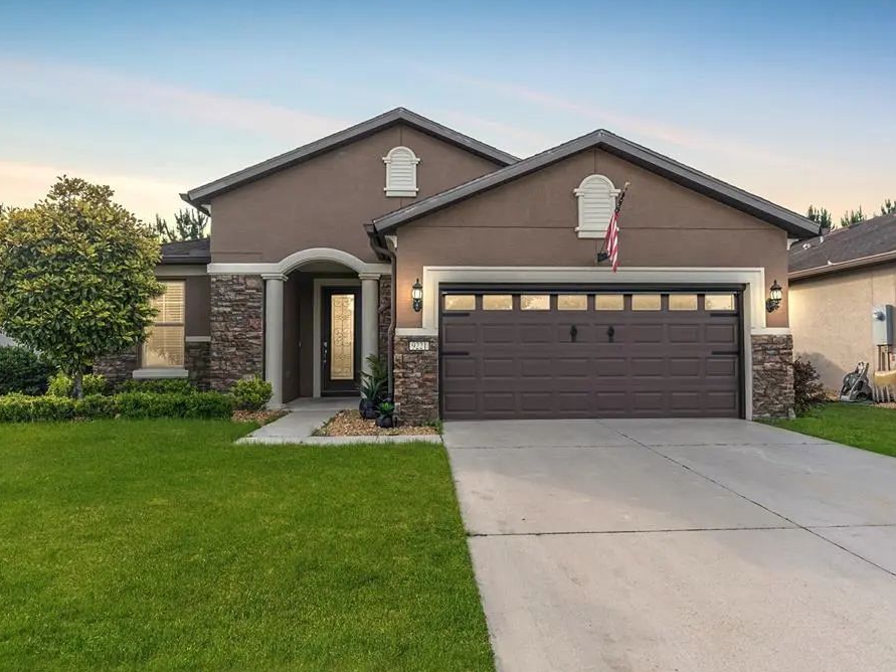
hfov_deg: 79.0
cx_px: 447
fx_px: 543
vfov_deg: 63.4
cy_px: 335
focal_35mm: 21
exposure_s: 1/200
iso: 400
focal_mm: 19
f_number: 8
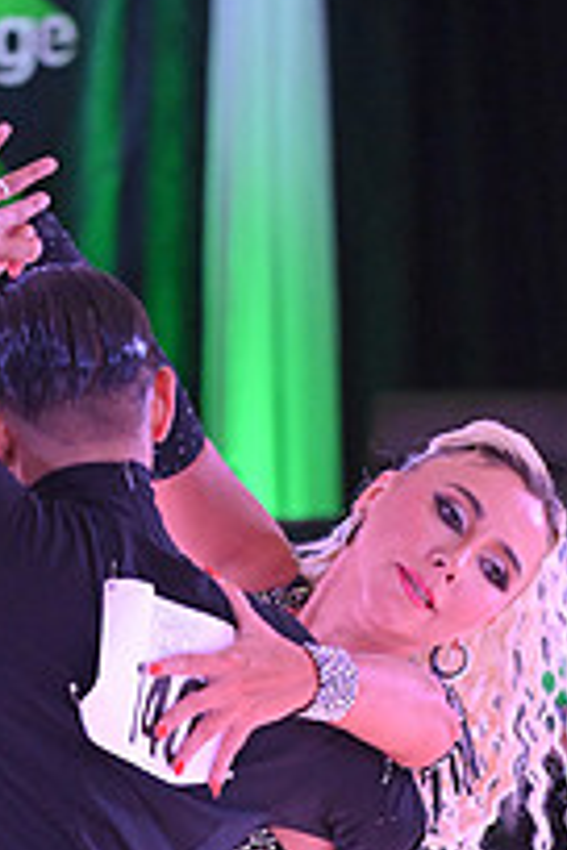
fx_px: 8741
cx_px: 248
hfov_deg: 3.7
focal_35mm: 370
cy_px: 1142
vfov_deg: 5.5
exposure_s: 1/400
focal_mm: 130
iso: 5000
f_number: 5
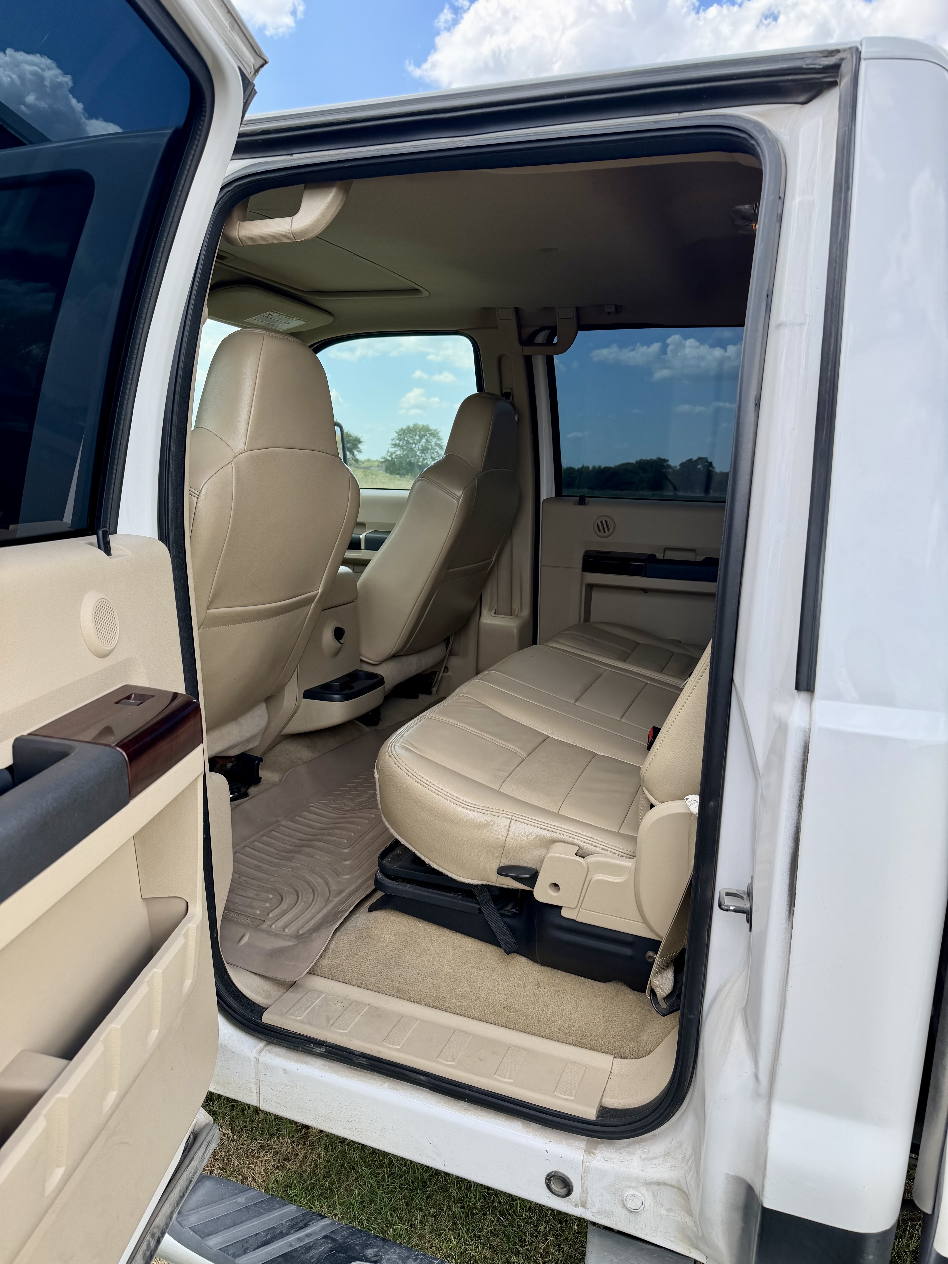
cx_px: 474
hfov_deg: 56.8
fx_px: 876
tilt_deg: -11.0
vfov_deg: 71.6
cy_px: 632
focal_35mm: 24
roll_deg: -2.1
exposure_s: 1/1122
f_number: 1.78
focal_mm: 6.76
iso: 80
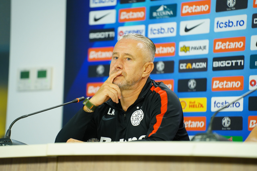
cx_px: 128
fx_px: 1285
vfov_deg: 7.6
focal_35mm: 180
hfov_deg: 11.4
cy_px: 86
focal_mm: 180
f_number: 2.8
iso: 1600
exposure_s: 1/320
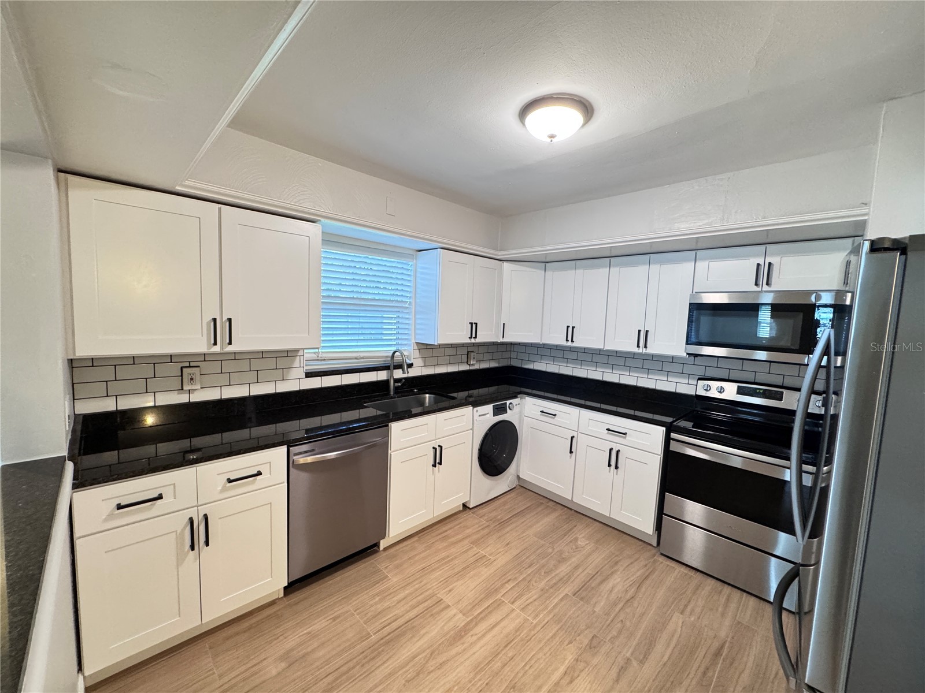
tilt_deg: -4.6
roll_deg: -1.8
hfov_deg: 102.1
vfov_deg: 85.7
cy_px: 346
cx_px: 462
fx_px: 374
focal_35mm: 14
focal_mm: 2.22
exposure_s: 1/60
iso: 400
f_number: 2.2
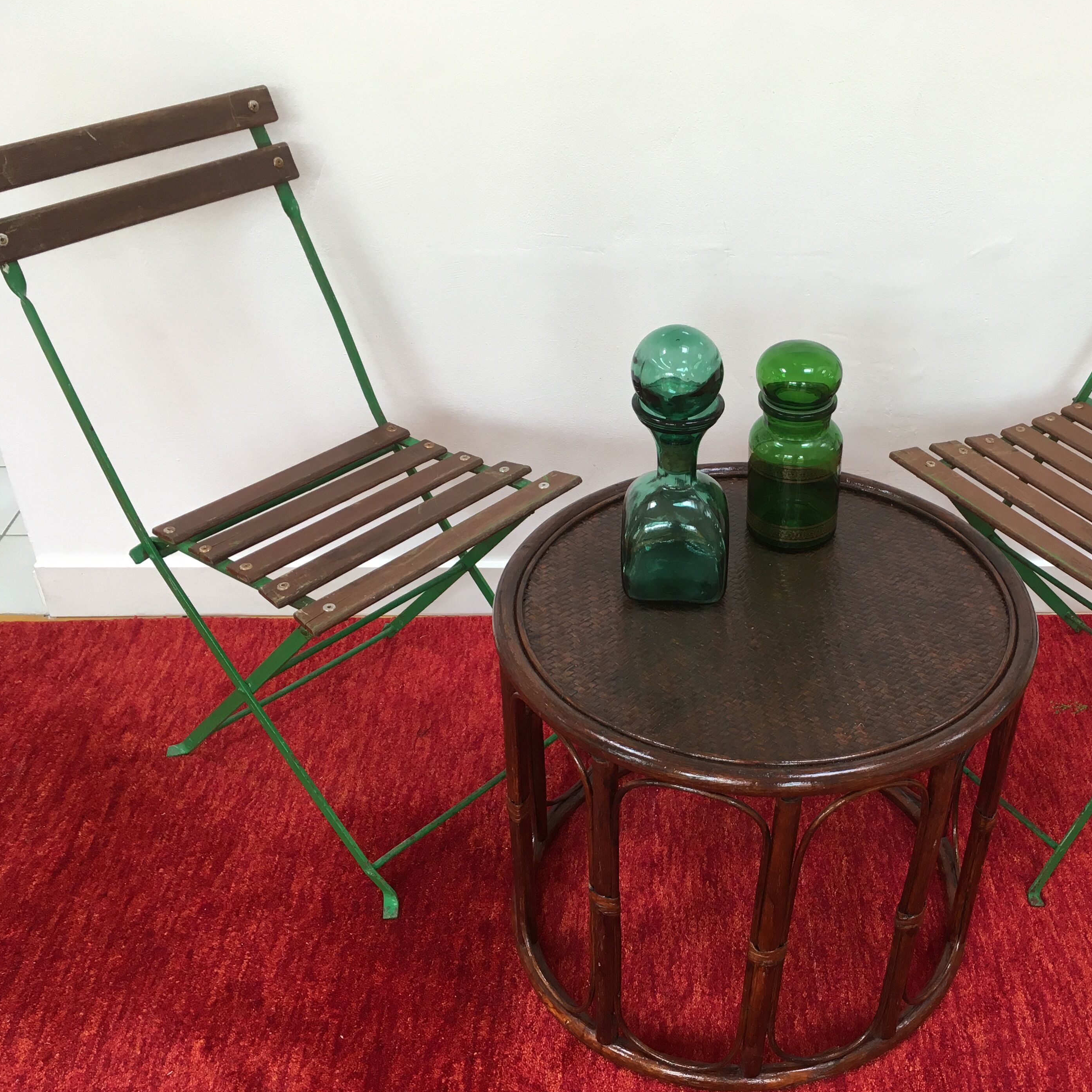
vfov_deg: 44.9
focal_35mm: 37
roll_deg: -2.3
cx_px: 760
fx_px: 1321
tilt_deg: -36.0
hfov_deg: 44.0
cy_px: 573
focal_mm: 4.15
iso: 25
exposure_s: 1/33
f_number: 2.2
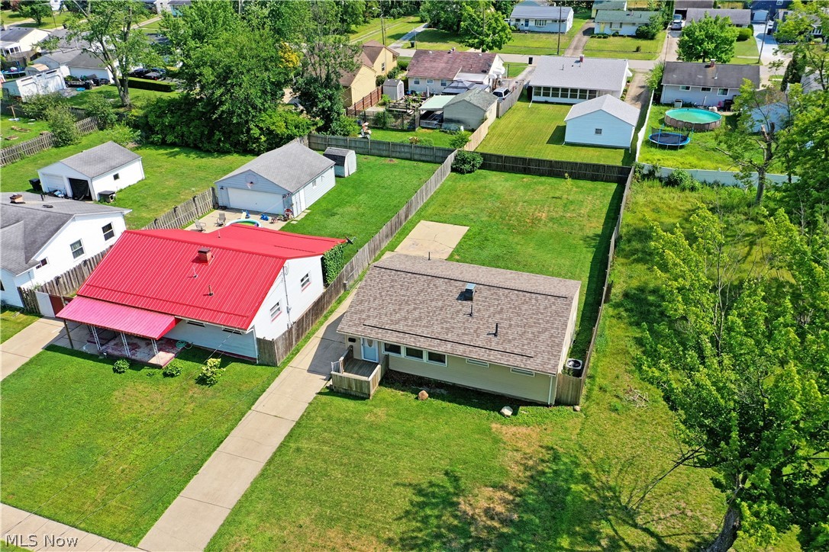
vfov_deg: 46.4
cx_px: 414
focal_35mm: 28
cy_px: 276
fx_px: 645
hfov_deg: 65.5
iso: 100
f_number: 5.6
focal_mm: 10.26
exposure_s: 1/400
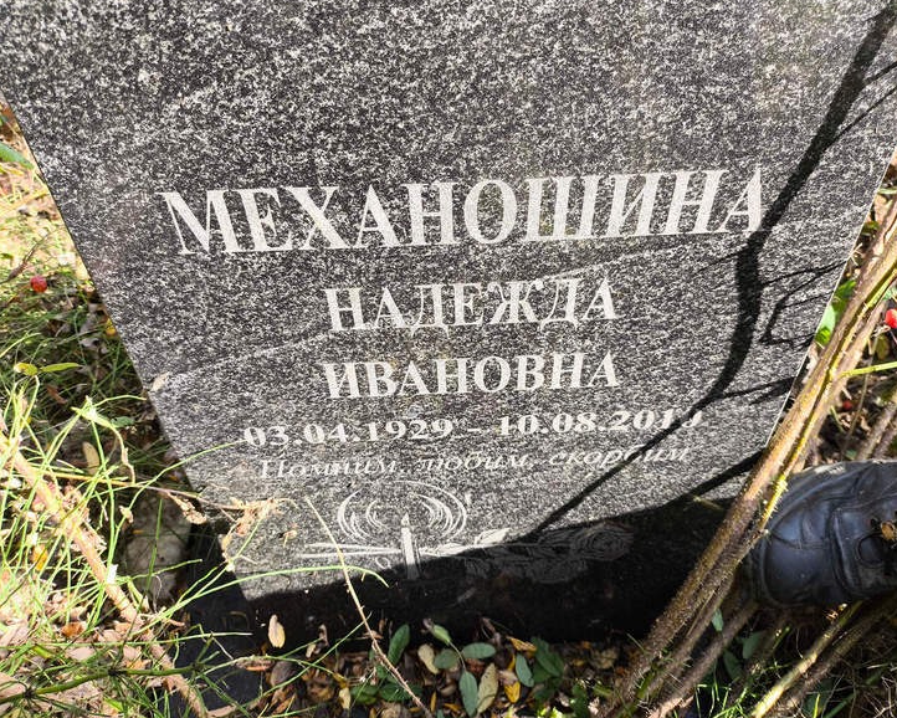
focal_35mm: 27
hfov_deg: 64.0
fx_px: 717
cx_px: 464
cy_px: 355
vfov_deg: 53.2
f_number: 1.7
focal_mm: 4.71
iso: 50
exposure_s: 1/203
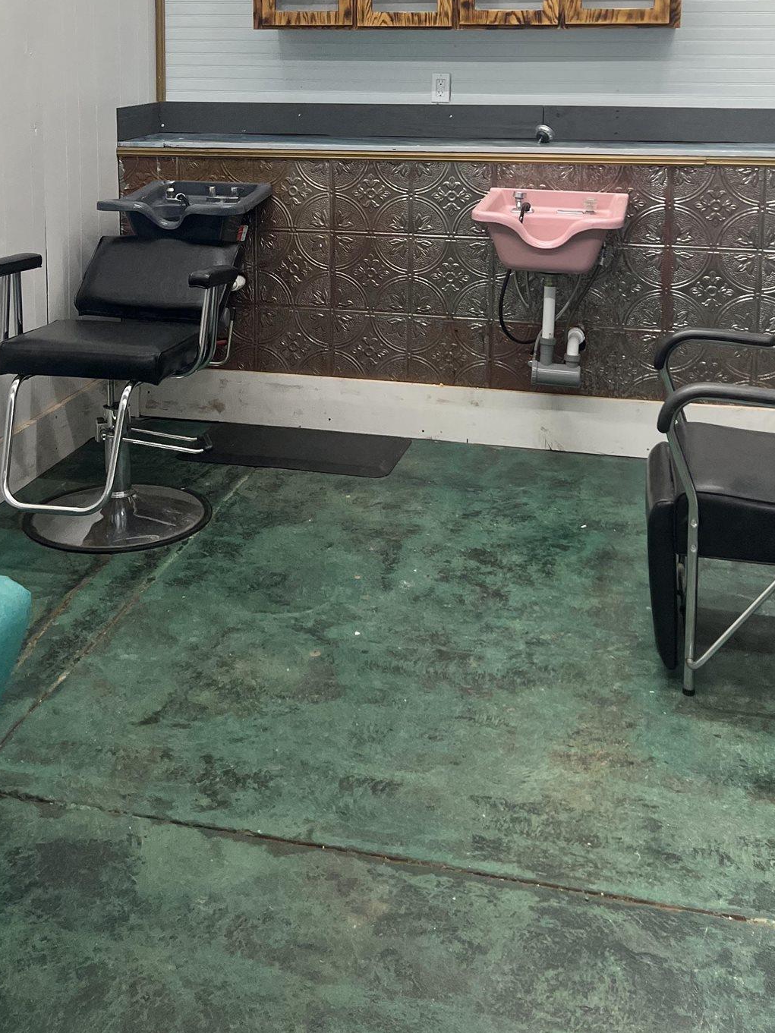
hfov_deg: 32.7
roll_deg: +0.3
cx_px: 297
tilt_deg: -9.1
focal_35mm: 44
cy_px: 199
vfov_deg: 41.0
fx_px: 1313
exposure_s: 1/120
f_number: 1.5
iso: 64
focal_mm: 5.7
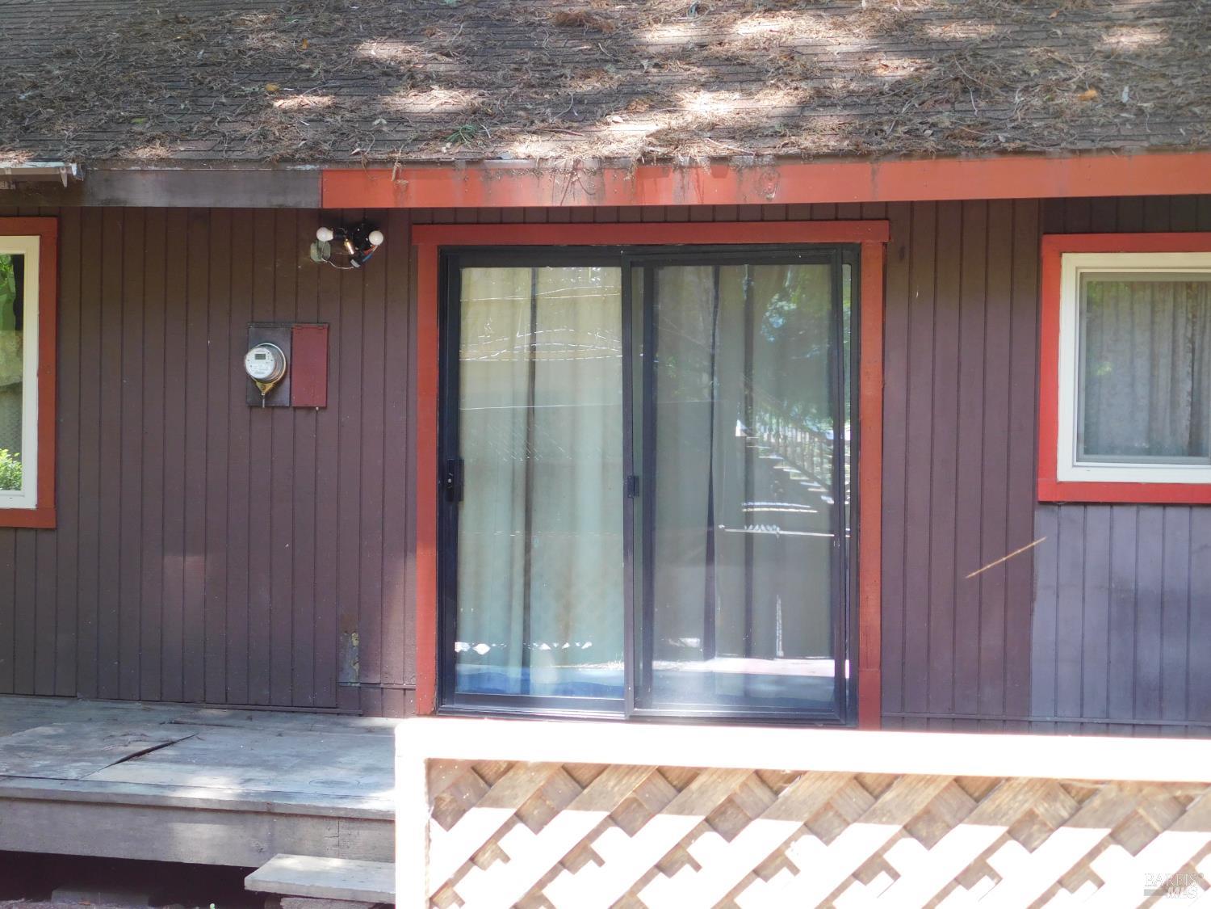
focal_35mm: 51
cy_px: 454
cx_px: 606
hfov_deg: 37.5
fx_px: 1784
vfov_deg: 28.6
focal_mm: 9
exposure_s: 1/30
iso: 200
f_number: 3.8
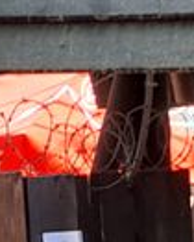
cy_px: 336
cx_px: 247
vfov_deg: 9.5
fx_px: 1419
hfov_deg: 7.7
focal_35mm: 198
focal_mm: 4.65
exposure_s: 1/178
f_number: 1.8
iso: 32
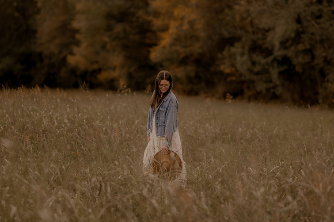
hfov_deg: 16.1
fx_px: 1178
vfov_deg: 10.8
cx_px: 167
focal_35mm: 127
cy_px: 111
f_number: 1.4
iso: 200
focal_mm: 85
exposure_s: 1/3200
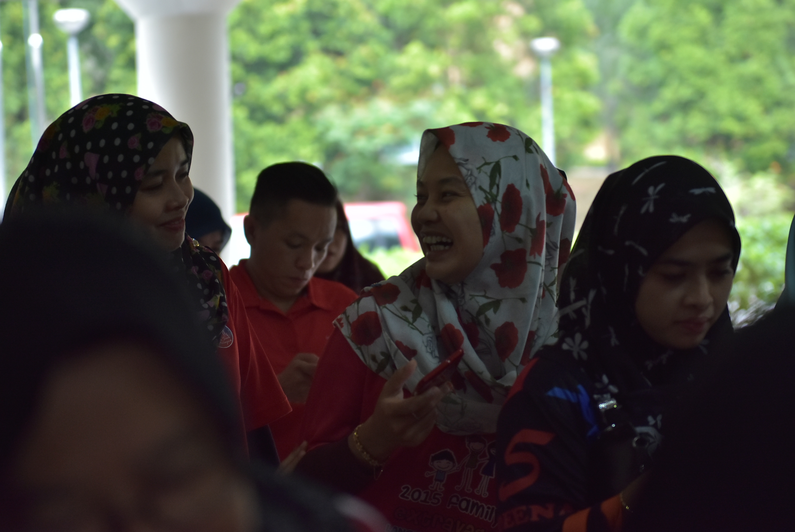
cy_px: 266
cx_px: 398
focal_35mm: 105
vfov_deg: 13.1
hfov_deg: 19.4
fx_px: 2320
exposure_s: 1/200
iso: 1000
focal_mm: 70
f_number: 2.8
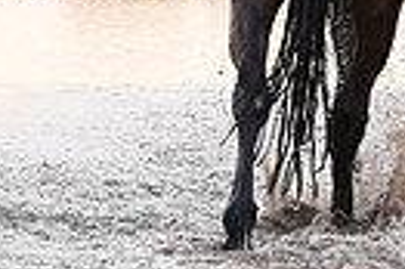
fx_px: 6202
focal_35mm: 552
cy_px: -238
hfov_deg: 3.7
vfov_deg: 2.5
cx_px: 779
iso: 2000
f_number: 4.5
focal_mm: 125
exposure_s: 1/1000
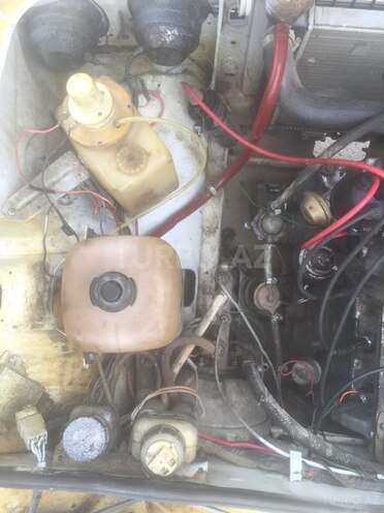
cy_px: 256
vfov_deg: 61.7
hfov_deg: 48.2
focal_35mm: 29
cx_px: 192
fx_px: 429
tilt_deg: -87.2
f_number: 2.2
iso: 32
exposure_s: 1/50
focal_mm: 4.15
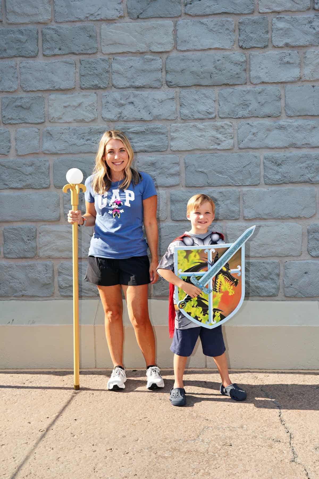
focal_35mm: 51
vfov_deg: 38.9
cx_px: 160
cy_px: 240
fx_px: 678
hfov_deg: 26.5
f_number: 6.3
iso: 100
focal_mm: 51
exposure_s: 1/160
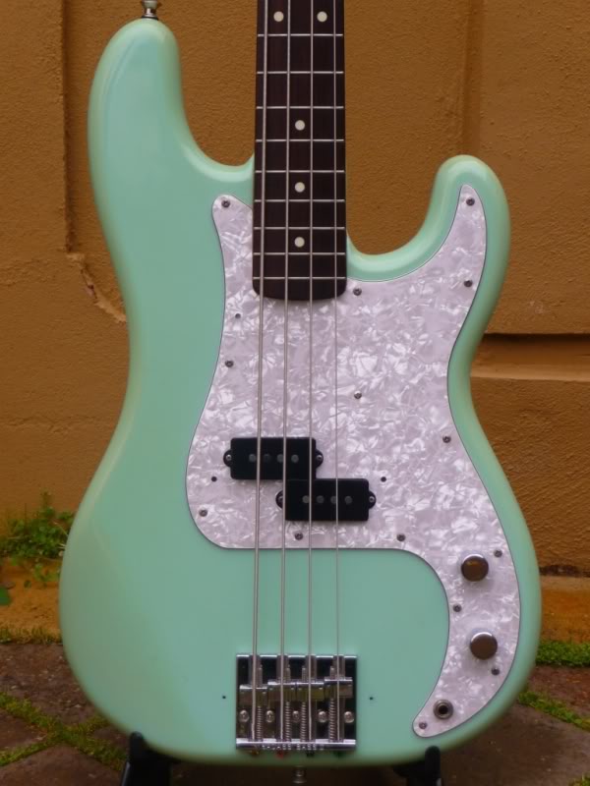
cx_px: 295
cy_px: 393
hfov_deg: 16.6
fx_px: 2023
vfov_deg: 22.0
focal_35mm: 89
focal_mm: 15.2
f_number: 4.7
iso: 100
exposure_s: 1/125
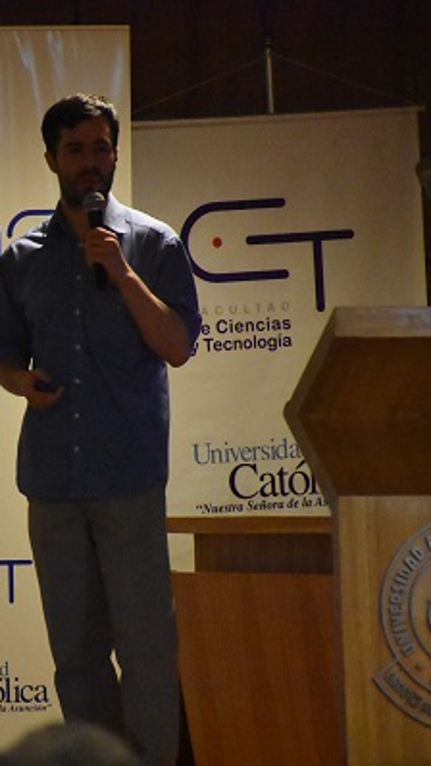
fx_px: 6742
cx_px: -67
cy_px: 383
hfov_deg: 3.7
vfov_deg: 6.5
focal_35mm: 332
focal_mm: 140
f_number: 5.6
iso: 12800
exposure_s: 1/160
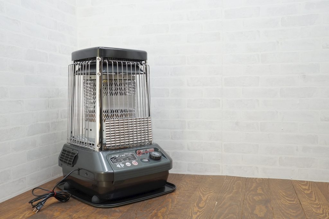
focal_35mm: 36
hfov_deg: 53.1
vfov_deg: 36.8
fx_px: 329
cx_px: 164
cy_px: 110
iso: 400
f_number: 5
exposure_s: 1/60
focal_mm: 24
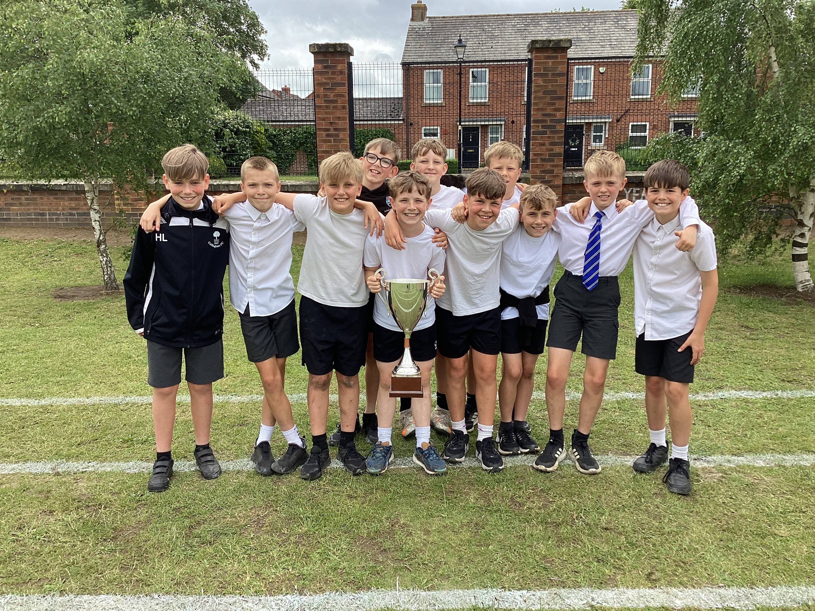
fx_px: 730
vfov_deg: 45.4
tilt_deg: -14.0
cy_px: 306
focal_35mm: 31
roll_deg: -0.4
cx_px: 408
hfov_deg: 58.4
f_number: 2.4
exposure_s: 1/519
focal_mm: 3.3
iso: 25
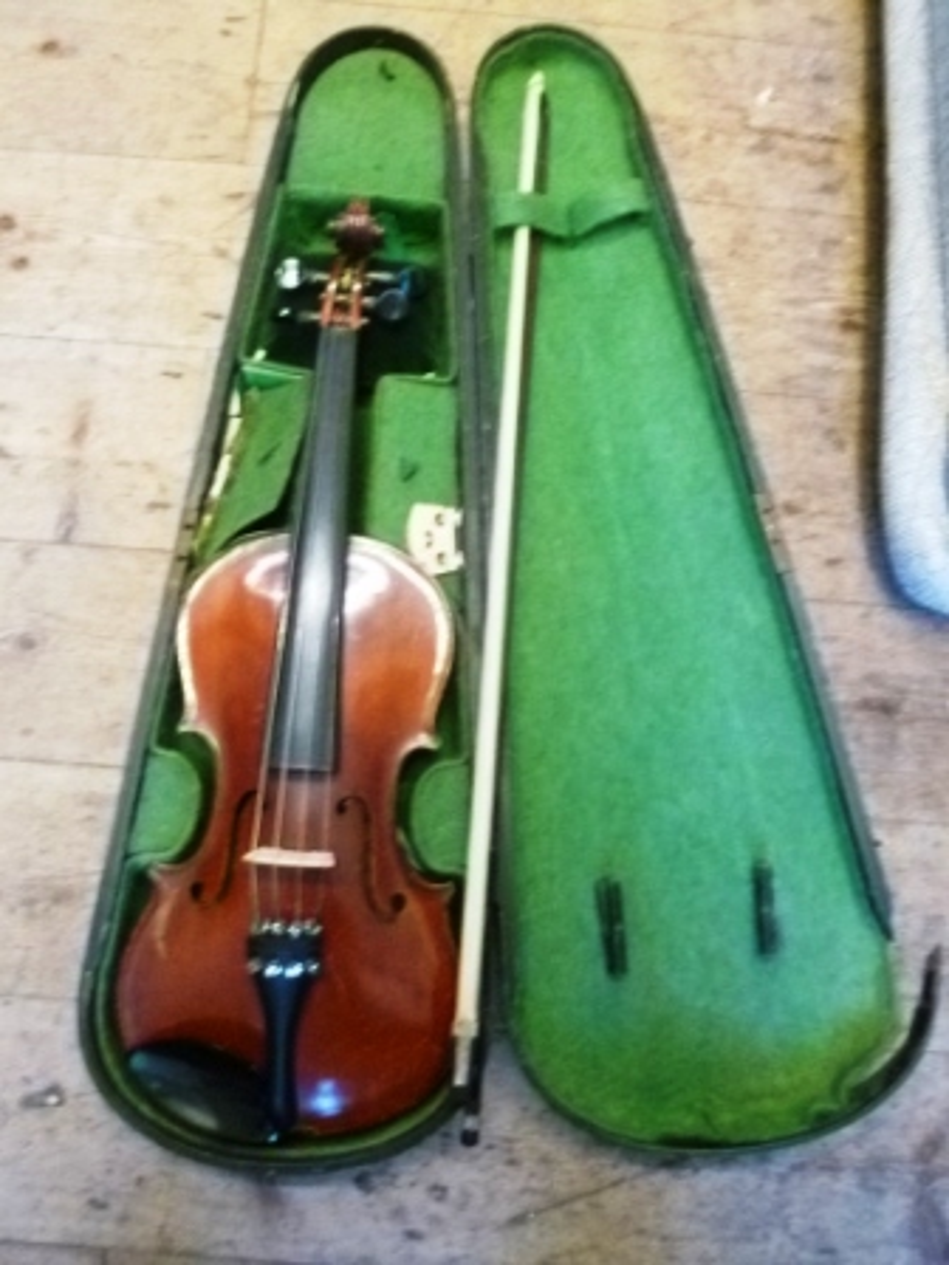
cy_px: 632
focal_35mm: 30
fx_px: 1097
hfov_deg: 46.8
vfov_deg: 60.0
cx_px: 474
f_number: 2.9
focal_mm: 5.4
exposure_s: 1/25
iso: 800
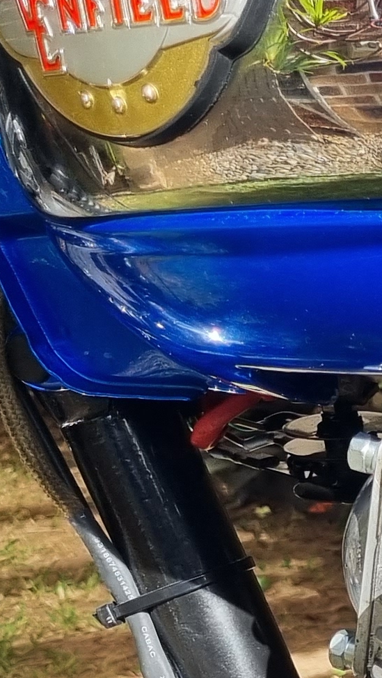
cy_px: 887
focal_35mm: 117
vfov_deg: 17.2
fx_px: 2107
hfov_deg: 8.9
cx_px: 1042
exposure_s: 1/858
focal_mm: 5.4
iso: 50
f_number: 1.8
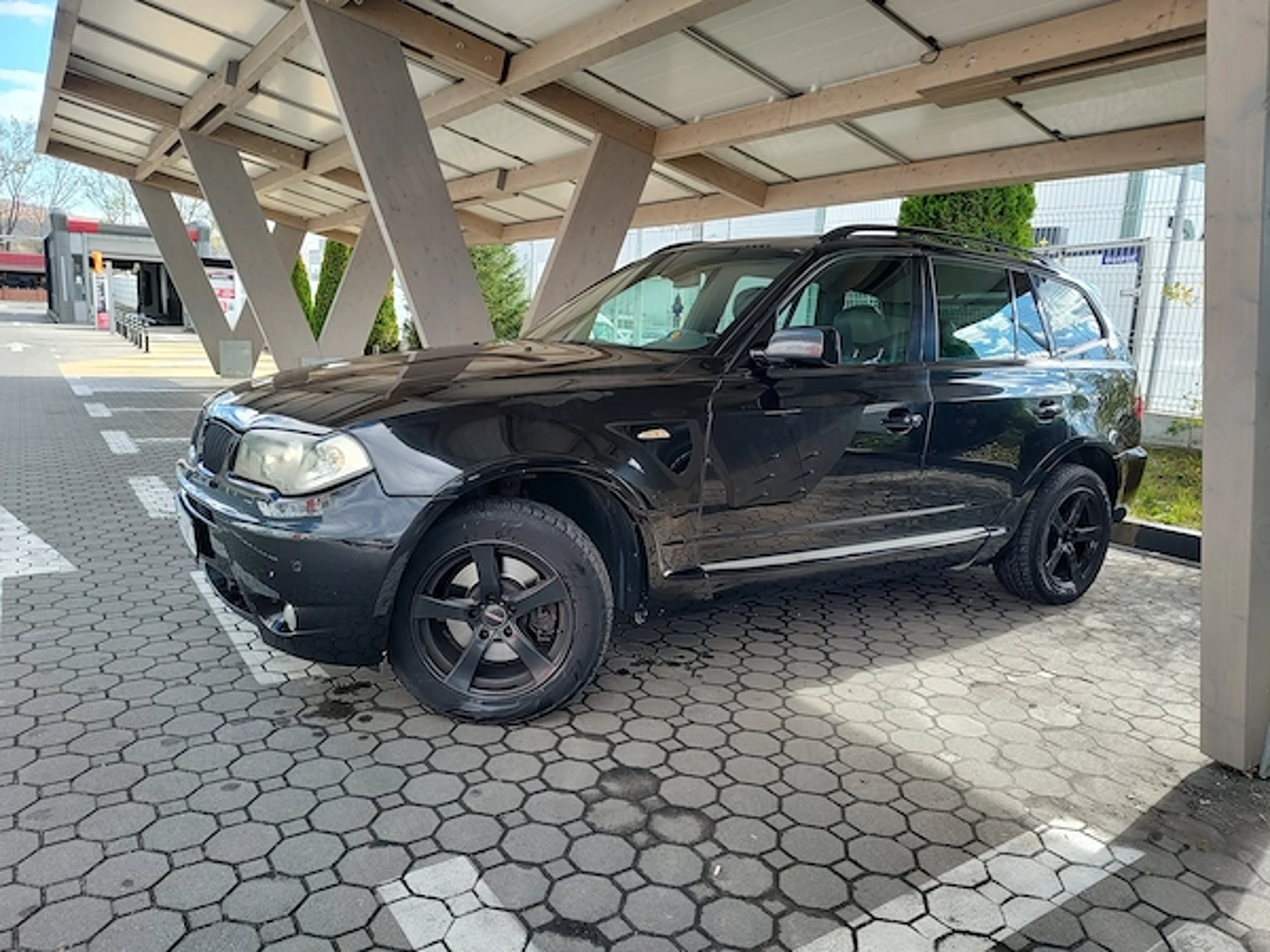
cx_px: 635
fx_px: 844
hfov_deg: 73.9
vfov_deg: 58.9
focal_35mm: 23
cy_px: 476
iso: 100
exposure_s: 1/306
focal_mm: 5.56
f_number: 1.8
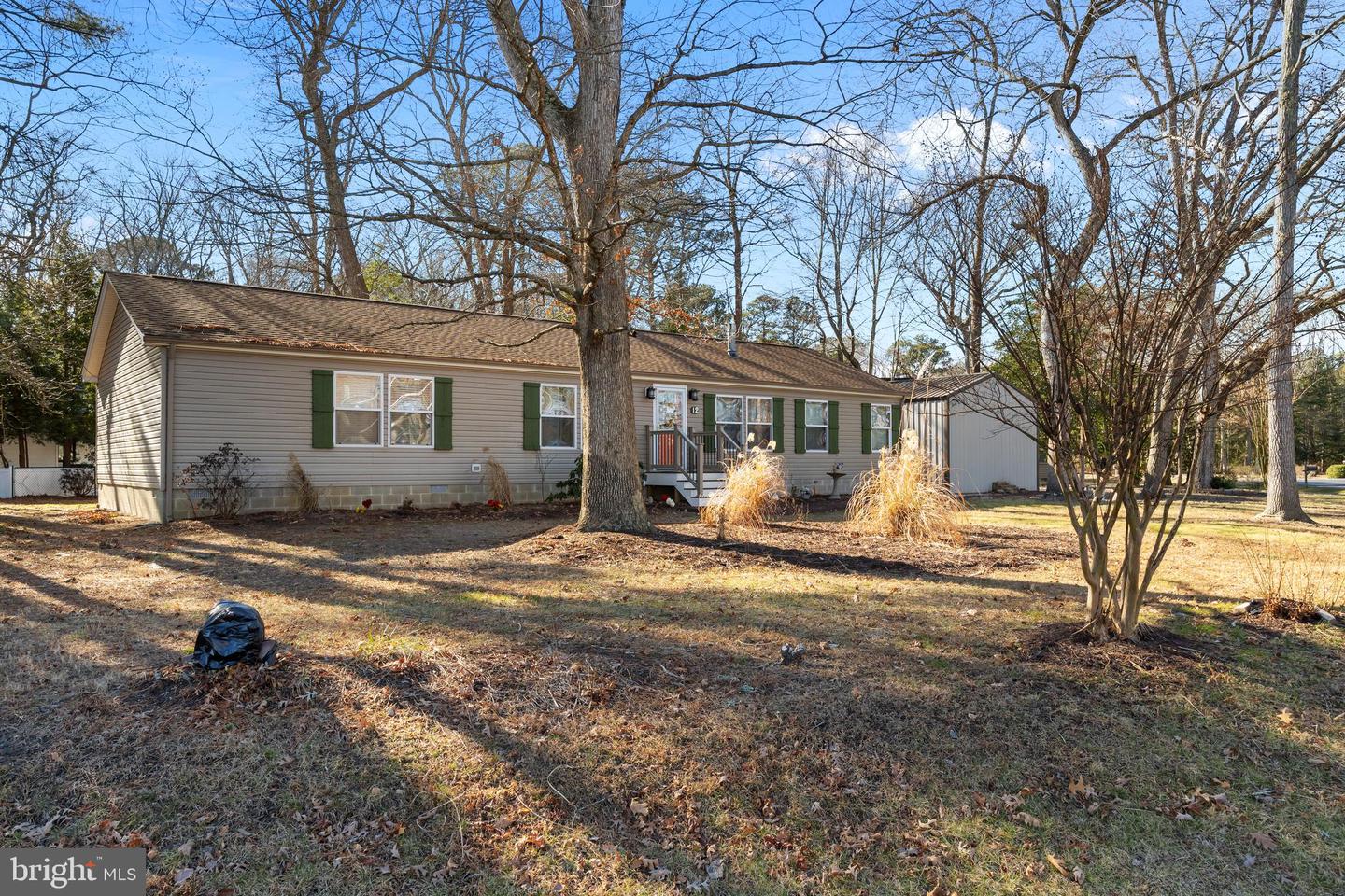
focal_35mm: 24
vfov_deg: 53.1
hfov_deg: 73.7
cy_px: 448
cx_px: 672
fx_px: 897
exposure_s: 1/250
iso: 250
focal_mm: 16
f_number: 7.1
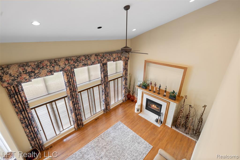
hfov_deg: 96.8
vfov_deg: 73.7
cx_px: 120
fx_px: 107
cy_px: 80
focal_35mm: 16
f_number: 9
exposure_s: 1/5
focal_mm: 16
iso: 200
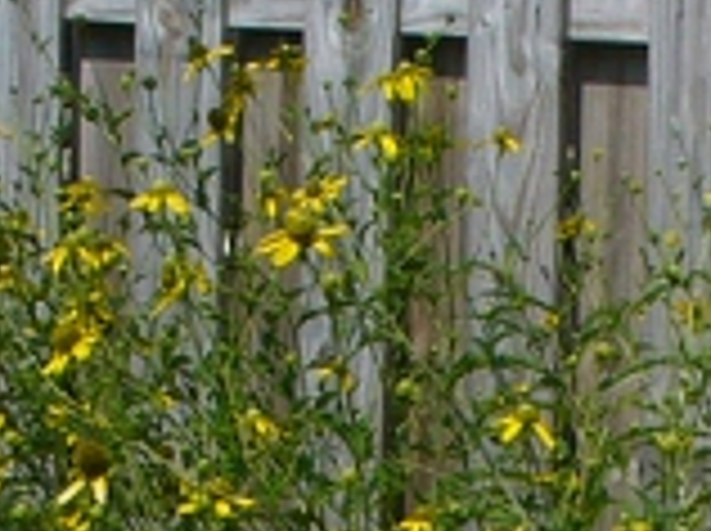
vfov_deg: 6.1
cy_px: 850
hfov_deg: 8.2
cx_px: 891
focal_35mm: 240
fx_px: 4922
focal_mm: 6.1
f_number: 5.6
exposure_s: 1/640
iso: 80
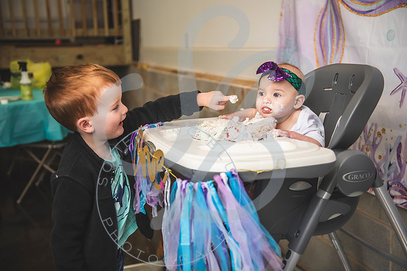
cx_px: 204
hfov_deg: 43.6
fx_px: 509
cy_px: 136
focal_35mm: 45
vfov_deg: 29.9
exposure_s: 1/160
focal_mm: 45
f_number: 2.8
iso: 250
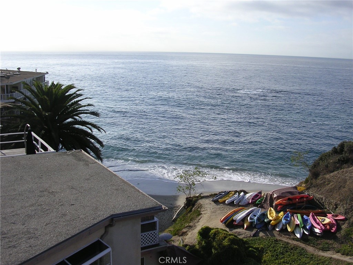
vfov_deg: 37.7
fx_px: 388
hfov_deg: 49.0
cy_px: 132
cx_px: 176
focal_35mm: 38
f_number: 2.8
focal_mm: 5.8
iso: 100
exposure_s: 1/1222
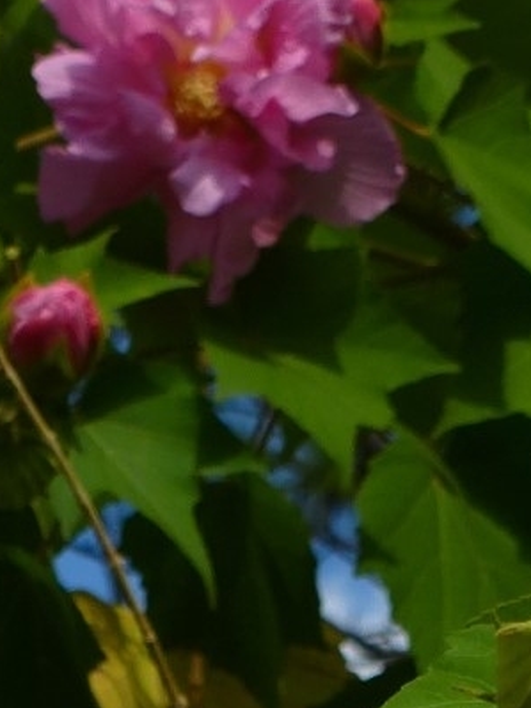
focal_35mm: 385
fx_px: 7879
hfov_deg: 3.8
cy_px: 1246
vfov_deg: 5.1
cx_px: -494
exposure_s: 1/800
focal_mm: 17.3
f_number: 5
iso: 100
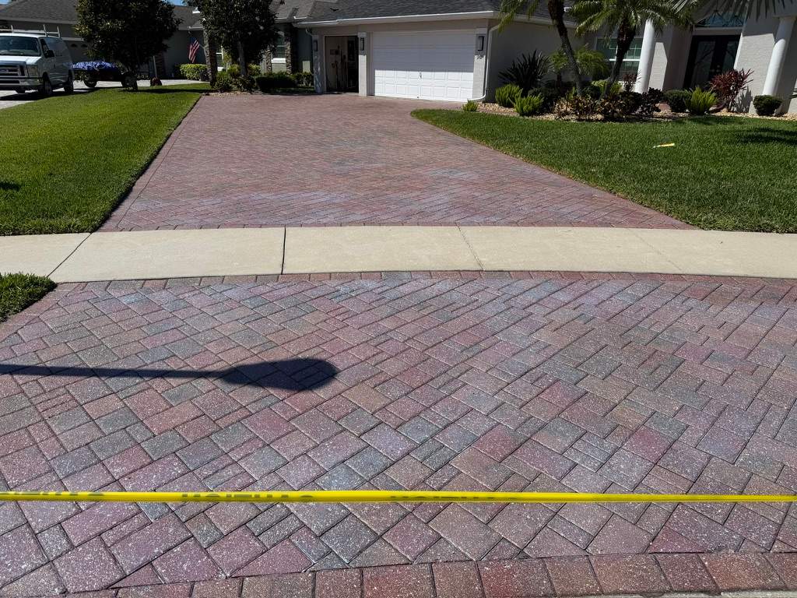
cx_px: 398
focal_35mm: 24
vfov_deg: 56.8
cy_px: 299
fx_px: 553
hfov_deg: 71.6
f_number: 1.78
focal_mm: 6.76
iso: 80
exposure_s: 1/10309
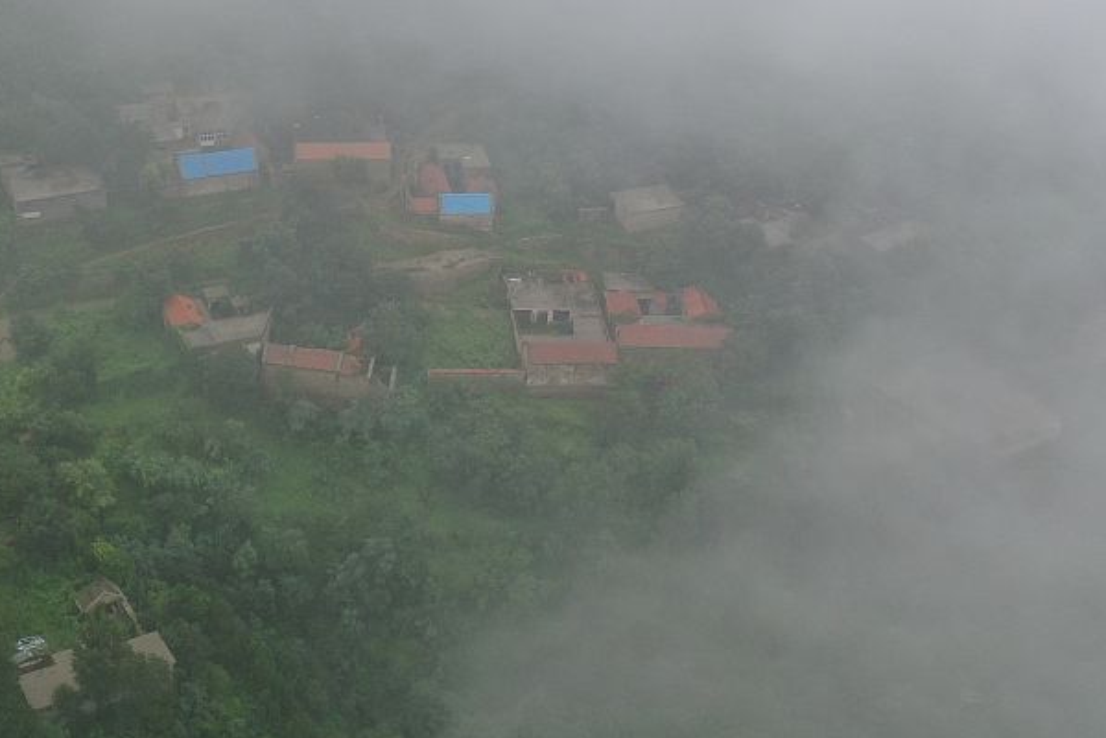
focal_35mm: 56
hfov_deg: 34.5
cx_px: 208
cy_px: 251
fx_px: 1720
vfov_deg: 24.1
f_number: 4.5
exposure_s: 1/120
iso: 100
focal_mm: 10.26
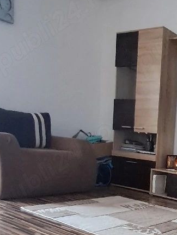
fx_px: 273
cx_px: 230
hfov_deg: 29.1
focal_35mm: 40
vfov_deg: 44.4
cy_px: 189
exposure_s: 1/20
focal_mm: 1.42
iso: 800
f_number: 2.2
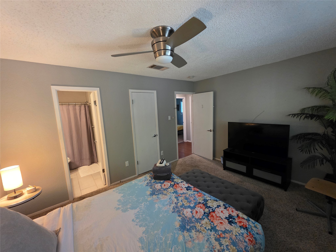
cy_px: 126
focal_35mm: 13
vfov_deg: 89.9
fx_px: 126
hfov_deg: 106.2
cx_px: 168
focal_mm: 2.2
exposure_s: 1/60
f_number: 1.9
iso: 640
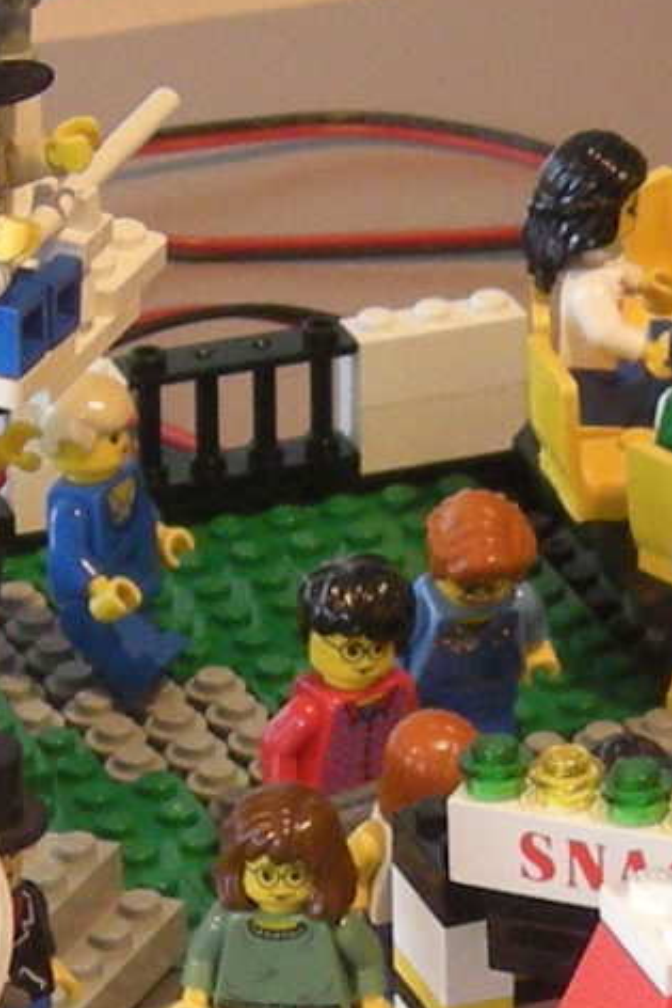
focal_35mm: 280
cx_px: 399
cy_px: 1042
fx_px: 7834
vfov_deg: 7.3
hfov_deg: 4.9
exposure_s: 1/7.9
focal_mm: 7.9
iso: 146
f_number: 3.2
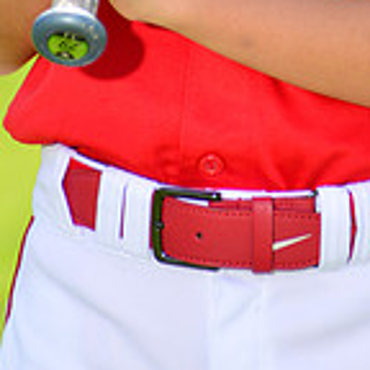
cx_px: 307
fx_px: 7643
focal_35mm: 632
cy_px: -293
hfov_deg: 2.8
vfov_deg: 2.8
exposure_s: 1/250
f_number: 8
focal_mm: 185
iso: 200
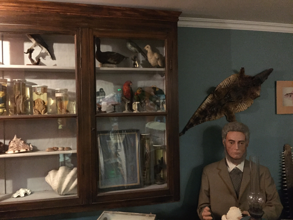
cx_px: 146
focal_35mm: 29
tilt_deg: -0.1
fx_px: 245
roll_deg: -0.6
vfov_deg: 48.2
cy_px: 110
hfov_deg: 61.7
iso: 1000
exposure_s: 1/17
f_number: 2.2
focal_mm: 4.15
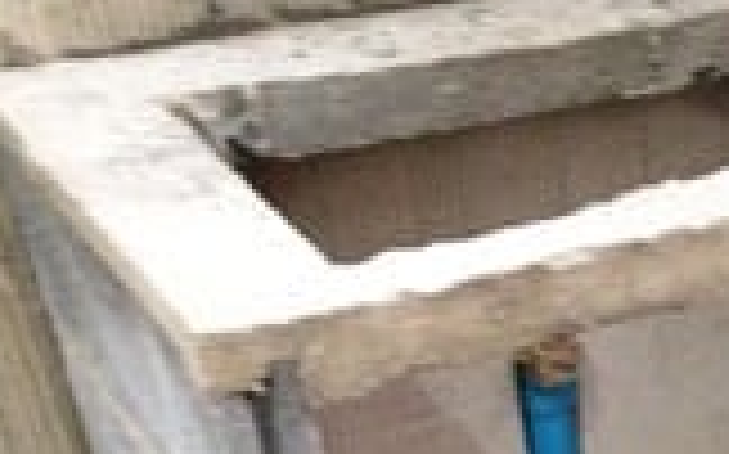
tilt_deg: -36.4
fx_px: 1926
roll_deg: -1.1
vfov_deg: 13.0
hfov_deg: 19.8
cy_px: 611
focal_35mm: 97
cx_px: 936
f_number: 2.4
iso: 400
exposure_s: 1/15
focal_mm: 4.12
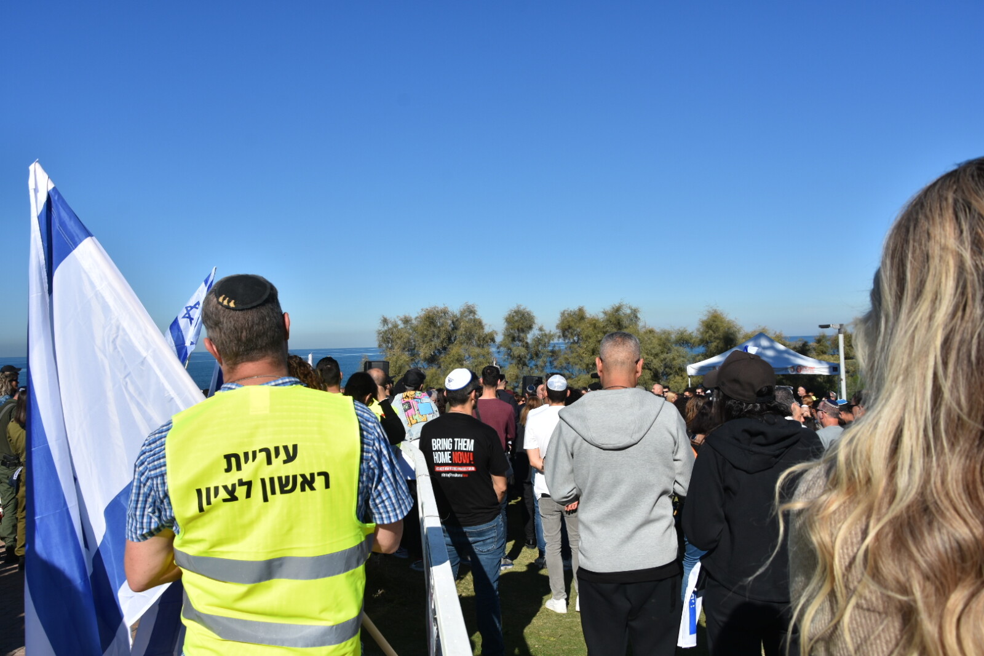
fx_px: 738
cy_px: 328
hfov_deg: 67.4
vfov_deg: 47.9
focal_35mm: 27
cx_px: 492
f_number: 8
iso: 100
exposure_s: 1/500
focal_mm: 18
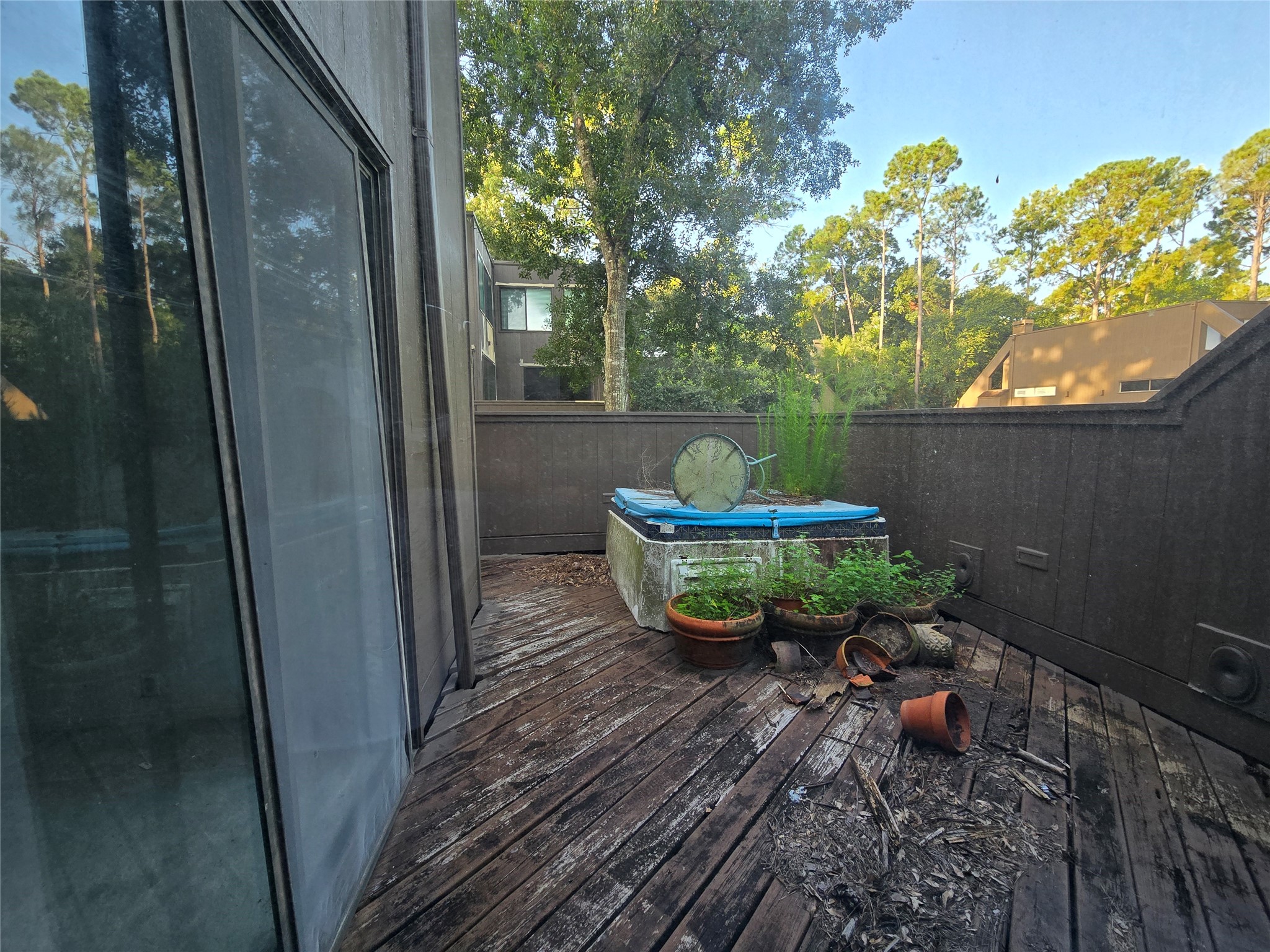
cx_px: 635
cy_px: 476
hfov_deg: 106.2
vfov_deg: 89.9
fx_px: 477
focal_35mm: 13
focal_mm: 2.2
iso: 64
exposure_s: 1/120
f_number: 2.2
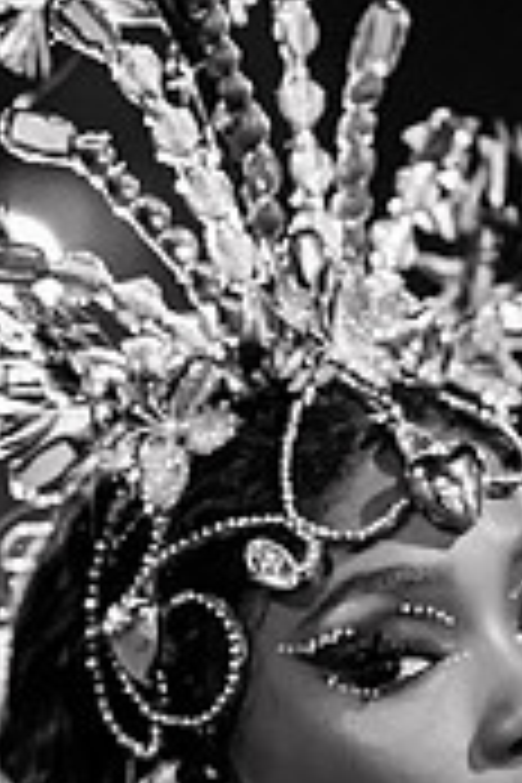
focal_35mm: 194
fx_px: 4219
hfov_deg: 7.1
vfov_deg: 10.6
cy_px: 558
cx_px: 279
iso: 2000
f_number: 1.2
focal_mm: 50
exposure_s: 1/320
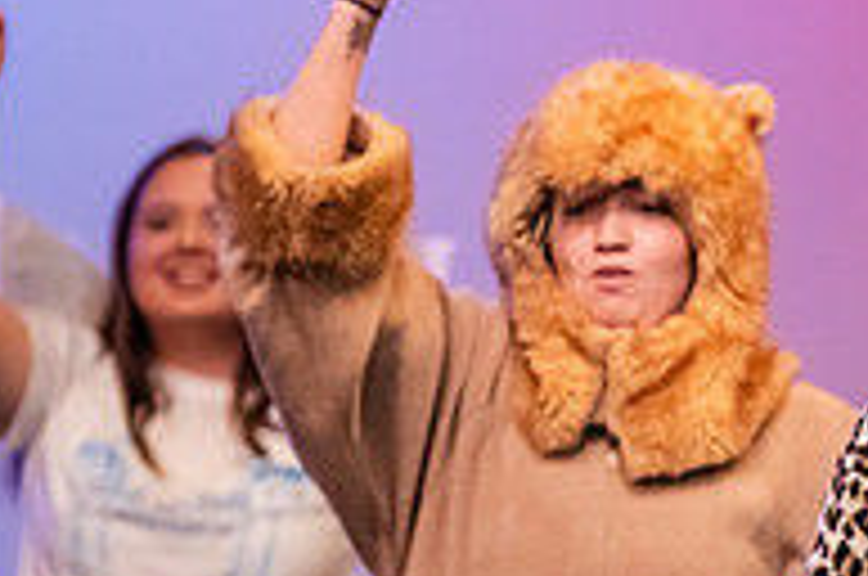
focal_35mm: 497
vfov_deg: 2.8
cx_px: 1111
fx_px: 11963
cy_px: 322
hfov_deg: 4.1
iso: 4000
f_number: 3.2
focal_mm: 165
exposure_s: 1/320
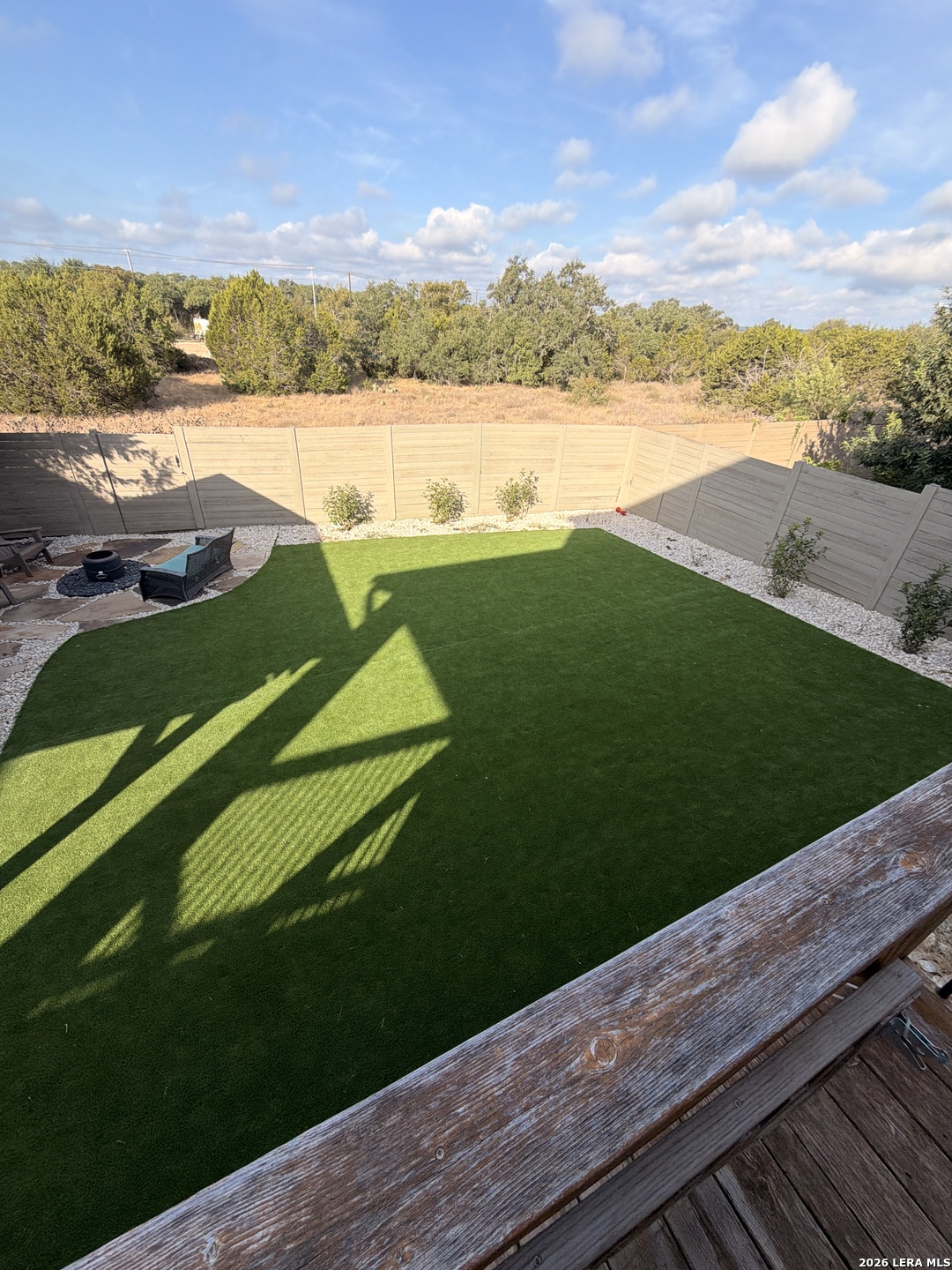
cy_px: 635
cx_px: 476
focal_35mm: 14
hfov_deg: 85.7
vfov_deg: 102.1
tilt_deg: -31.0
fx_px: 513
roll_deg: -3.5
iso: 40
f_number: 2.2
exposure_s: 1/770
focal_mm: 2.22
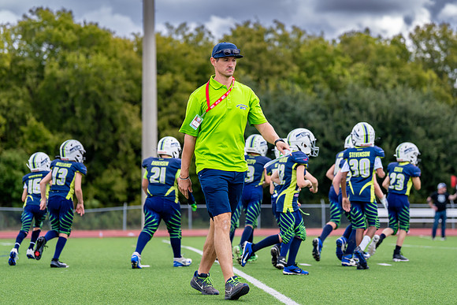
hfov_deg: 16.3
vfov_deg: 10.9
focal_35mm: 125
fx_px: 1593
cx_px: 235
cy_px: 136
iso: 500
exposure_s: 1/3200
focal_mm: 105
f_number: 2.8
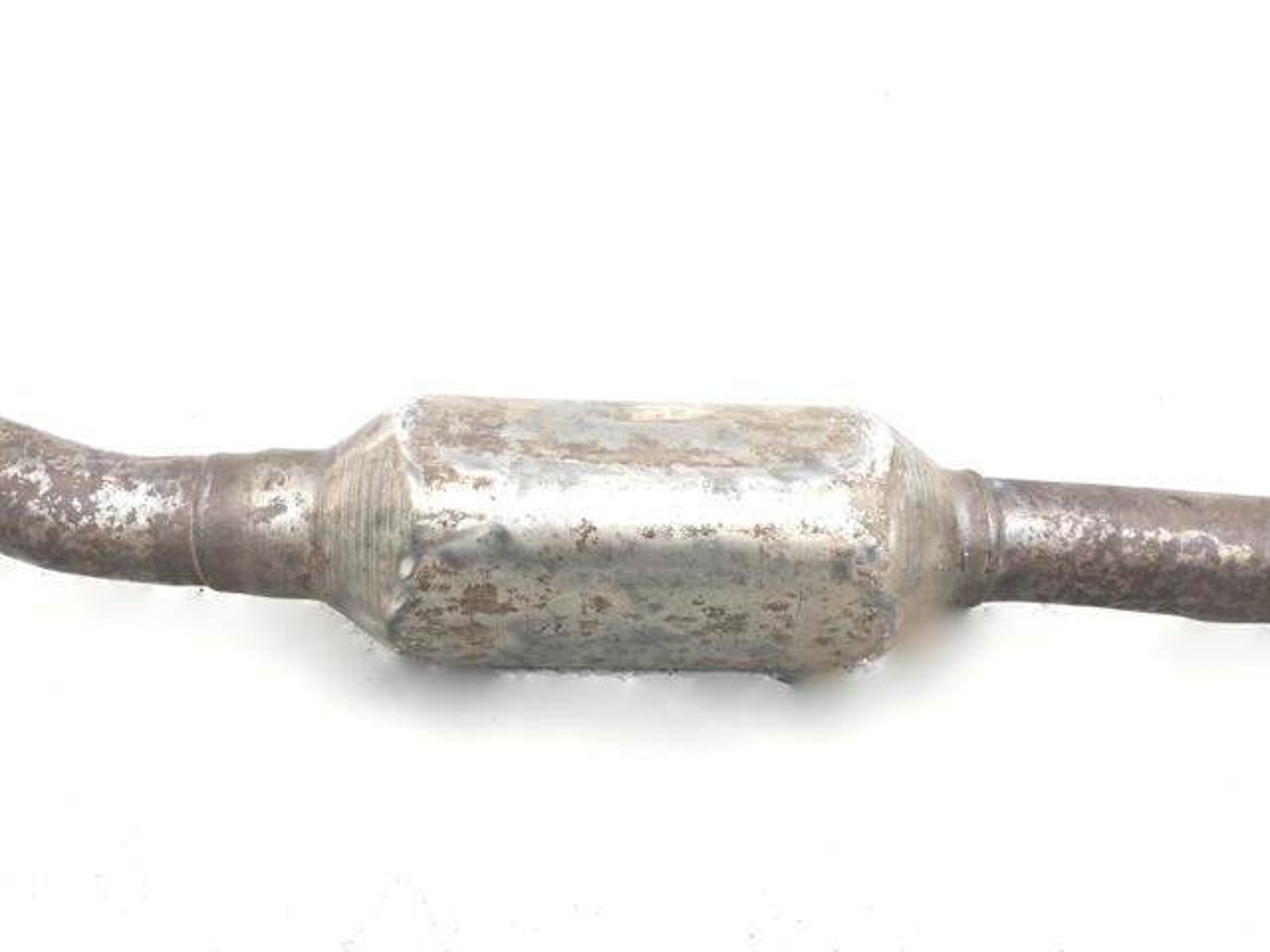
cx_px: 635
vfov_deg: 48.2
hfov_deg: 61.7
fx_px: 1064
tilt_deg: -29.4
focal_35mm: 29
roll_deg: -1.9
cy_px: 476
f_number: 2.2
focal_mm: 4.15
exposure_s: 1/174
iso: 25
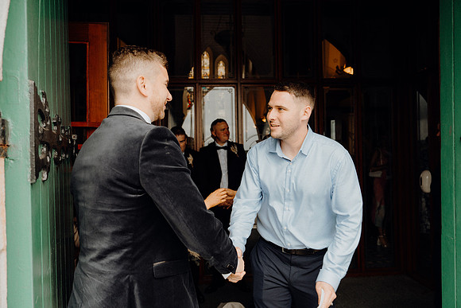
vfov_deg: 45.0
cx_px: 230
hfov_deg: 63.6
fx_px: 371
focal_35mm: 29
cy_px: 154
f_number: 3.5
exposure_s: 1/200
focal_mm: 29
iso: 200
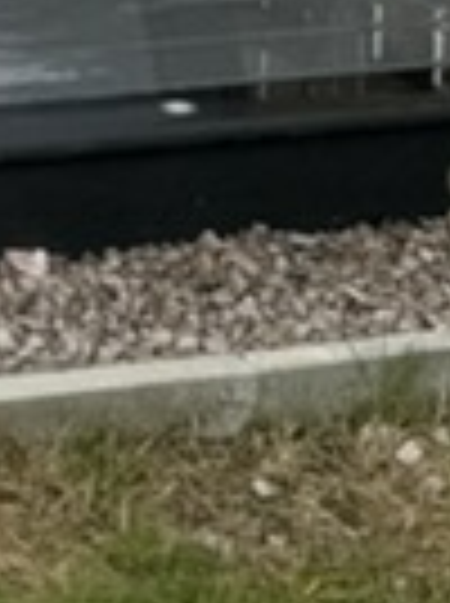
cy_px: -868
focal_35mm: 184
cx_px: -783
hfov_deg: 7.3
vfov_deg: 9.5
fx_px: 3199
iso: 80
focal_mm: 6.76
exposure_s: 1/4608
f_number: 1.78
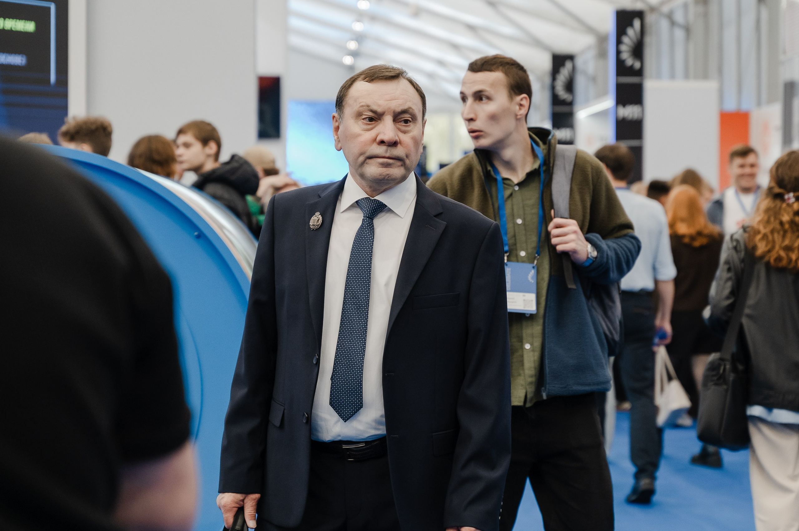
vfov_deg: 18.4
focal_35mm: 74
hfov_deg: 27.4
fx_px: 1639
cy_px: 244
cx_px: 433
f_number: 3.5
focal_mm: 68
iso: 1600
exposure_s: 1/320
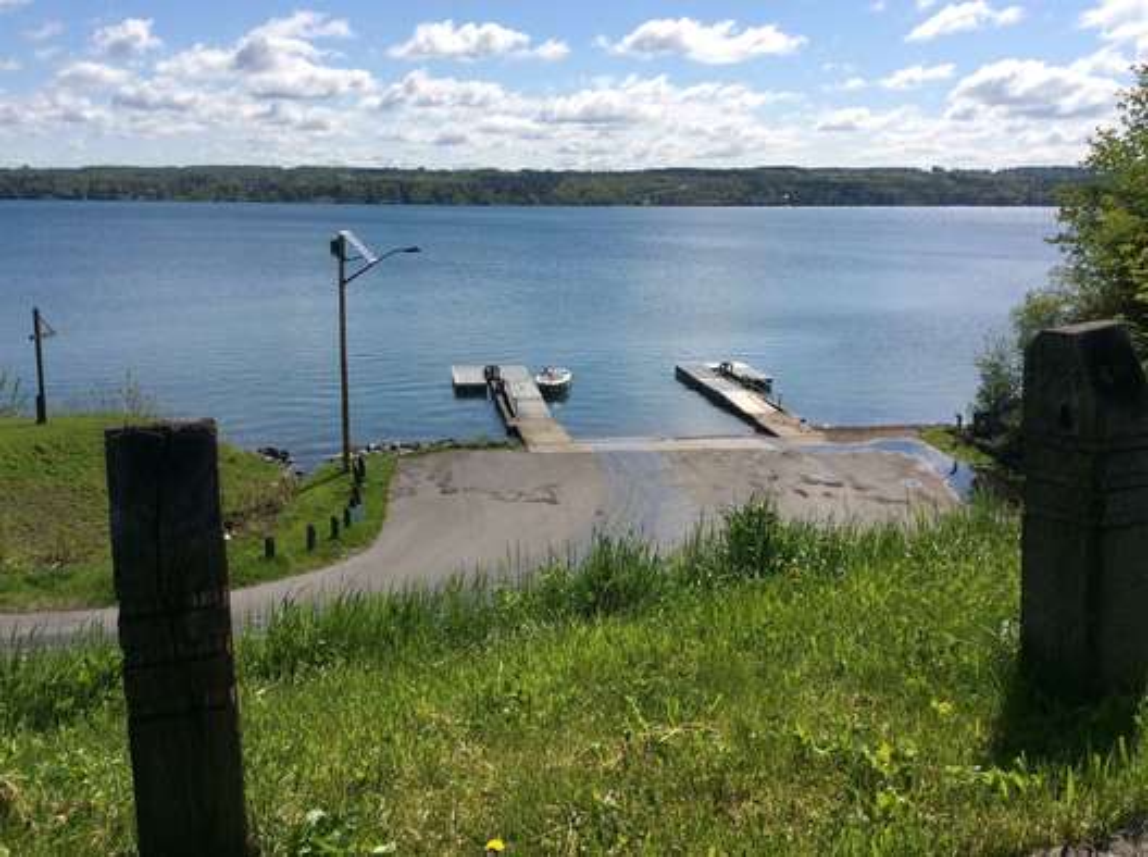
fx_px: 1092
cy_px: 428
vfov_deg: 42.8
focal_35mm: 33
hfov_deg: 55.4
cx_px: 574
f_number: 2.4
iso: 32
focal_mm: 3.3
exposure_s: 1/2604
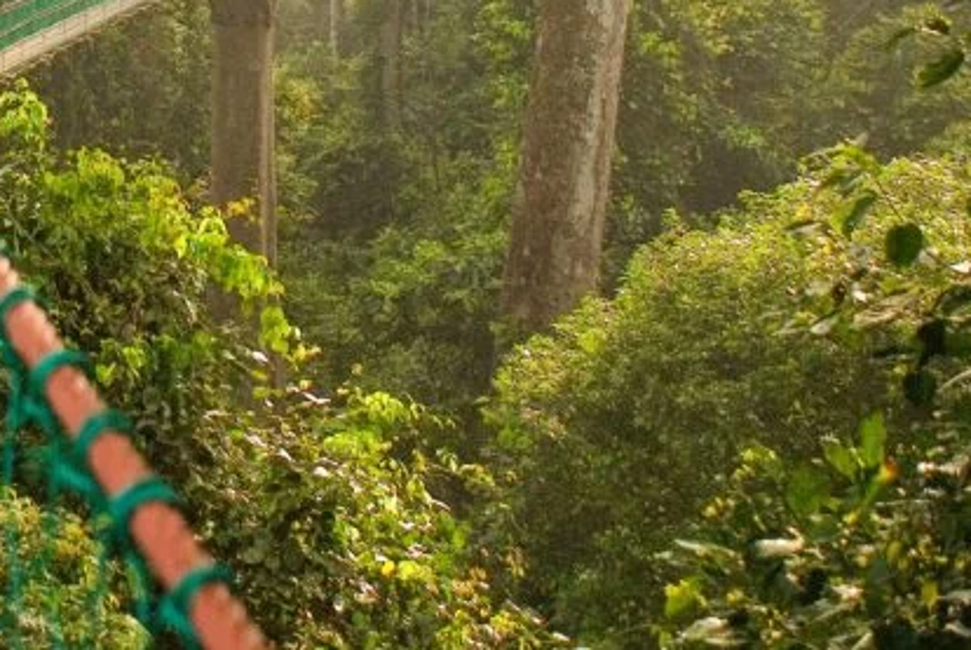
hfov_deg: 20.4
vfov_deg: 14.2
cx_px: -174
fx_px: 2538
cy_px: -95
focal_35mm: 94
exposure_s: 1/1250
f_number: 4
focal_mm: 24
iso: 1600
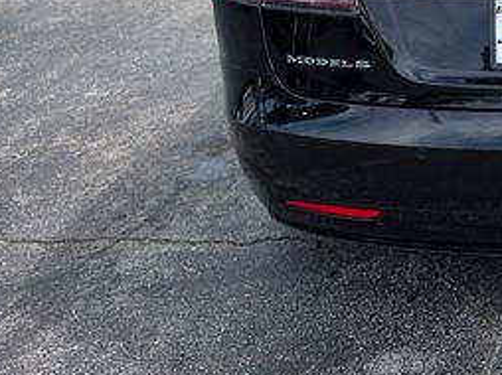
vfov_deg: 24.2
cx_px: 557
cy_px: 8
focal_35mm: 58
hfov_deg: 29.8
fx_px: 840
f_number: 1.7
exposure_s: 1/2835
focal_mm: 6.3
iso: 80
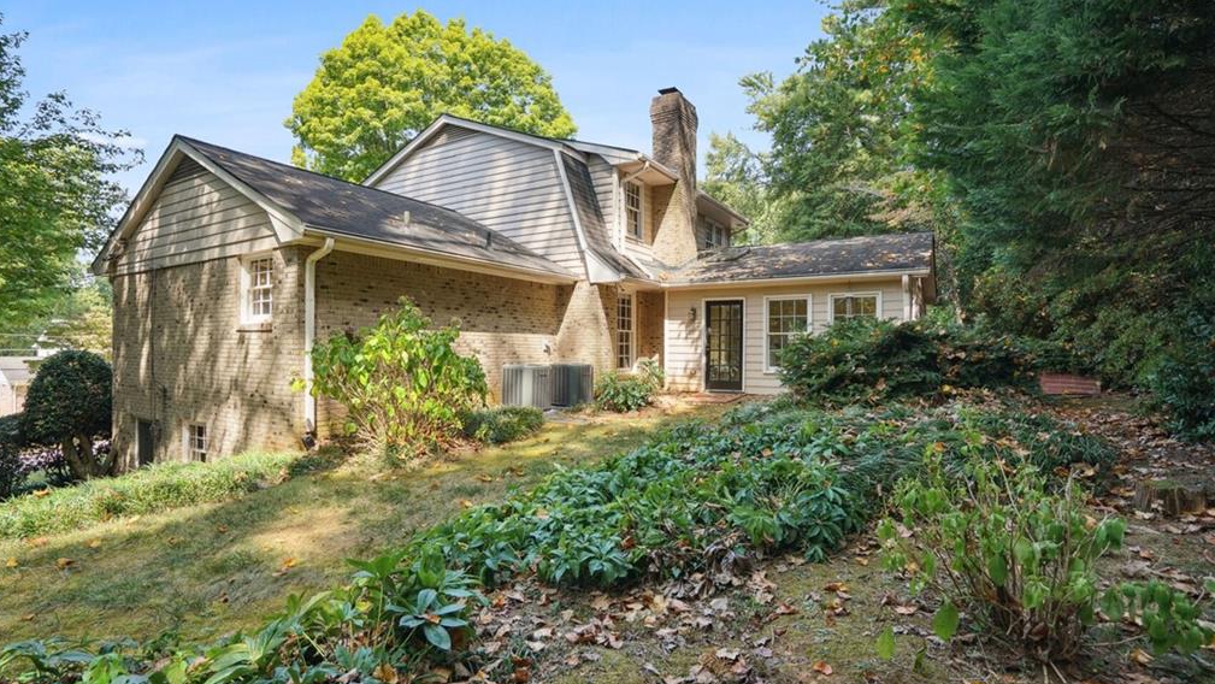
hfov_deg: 95.9
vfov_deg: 63.8
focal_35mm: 17
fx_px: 548
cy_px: 313
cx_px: 600
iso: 400
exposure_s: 1/640
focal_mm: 16
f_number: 6.3
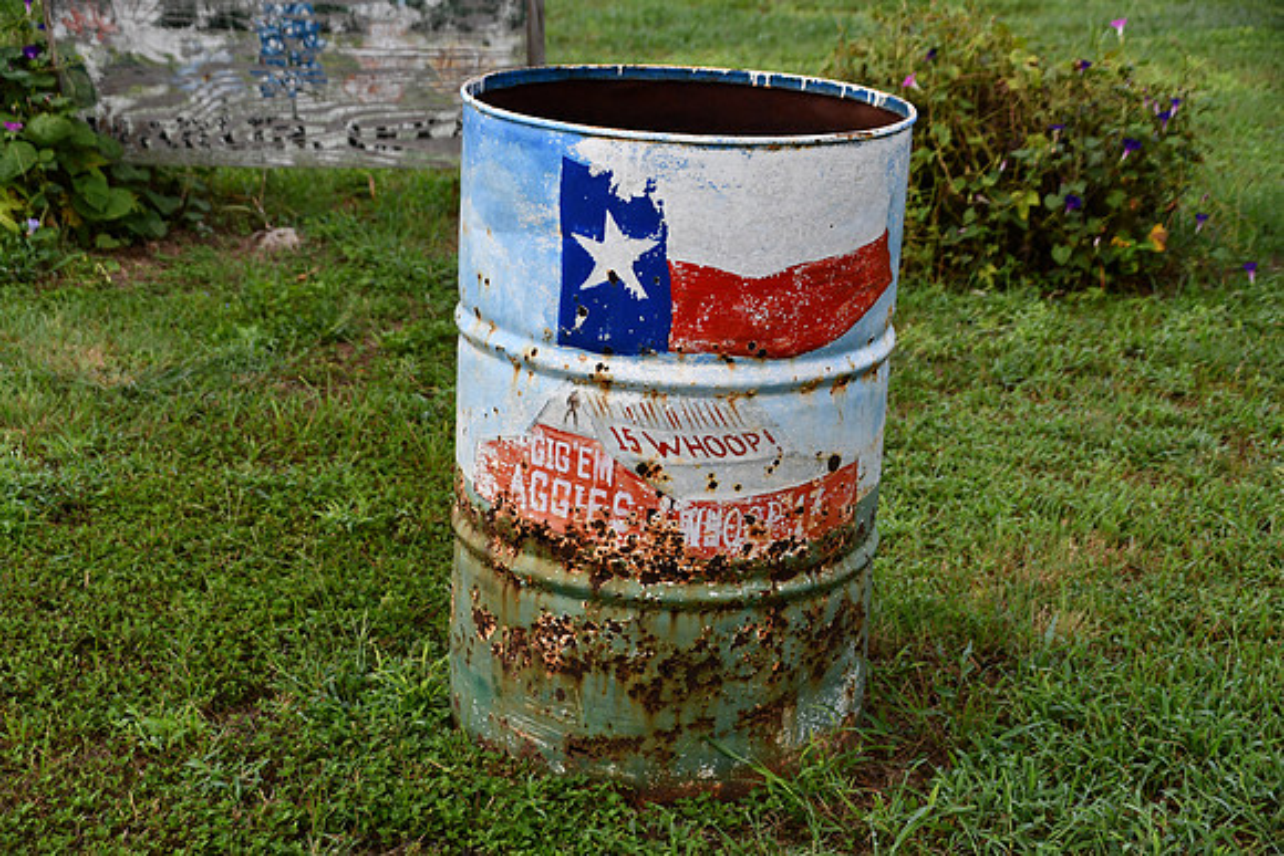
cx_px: 642
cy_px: 428
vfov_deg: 19.7
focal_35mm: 69
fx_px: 2461
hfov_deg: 29.2
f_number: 5.6
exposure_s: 1/250
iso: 320
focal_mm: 46
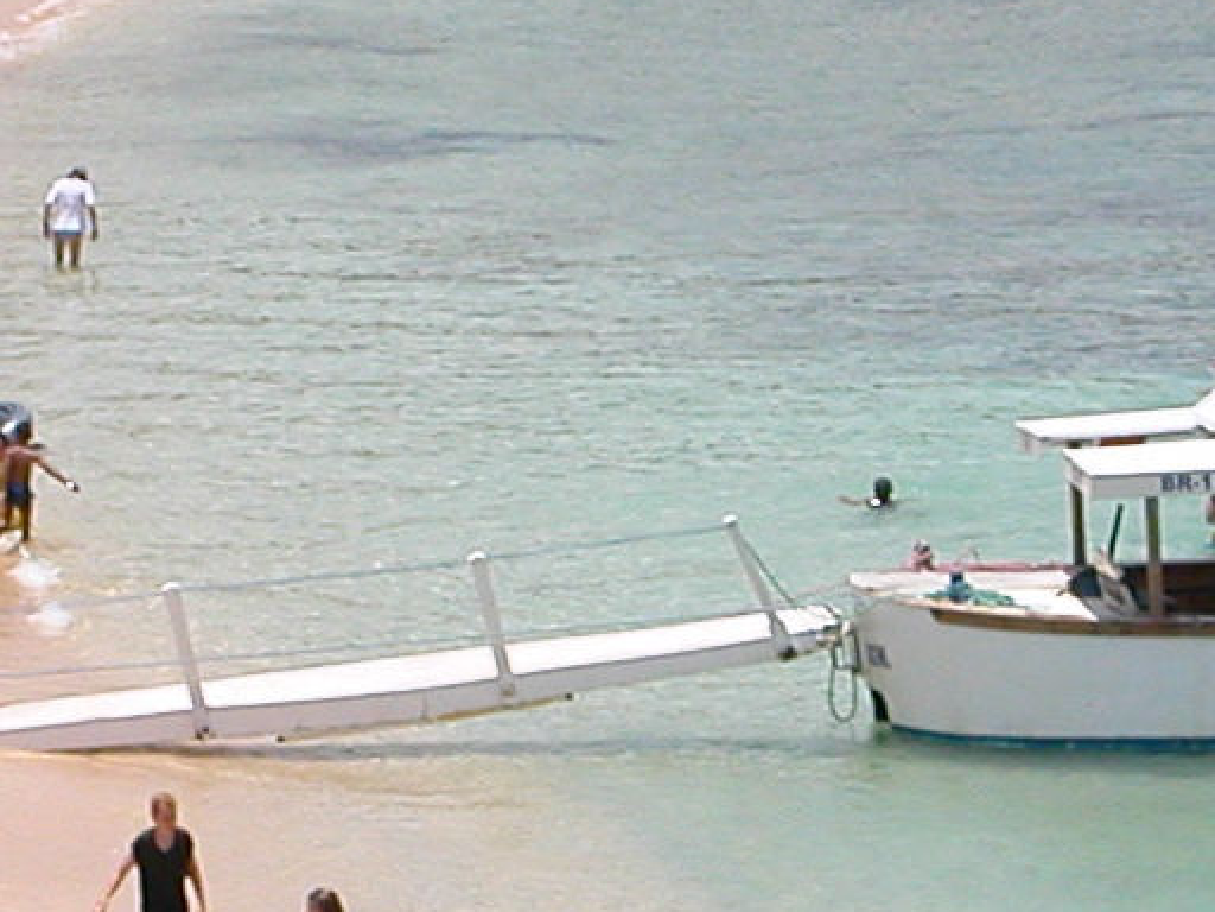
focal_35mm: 347
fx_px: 12179
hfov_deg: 5.7
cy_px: 501
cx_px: 626
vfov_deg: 4.3
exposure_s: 1/717
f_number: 4.8
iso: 100
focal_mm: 16.8
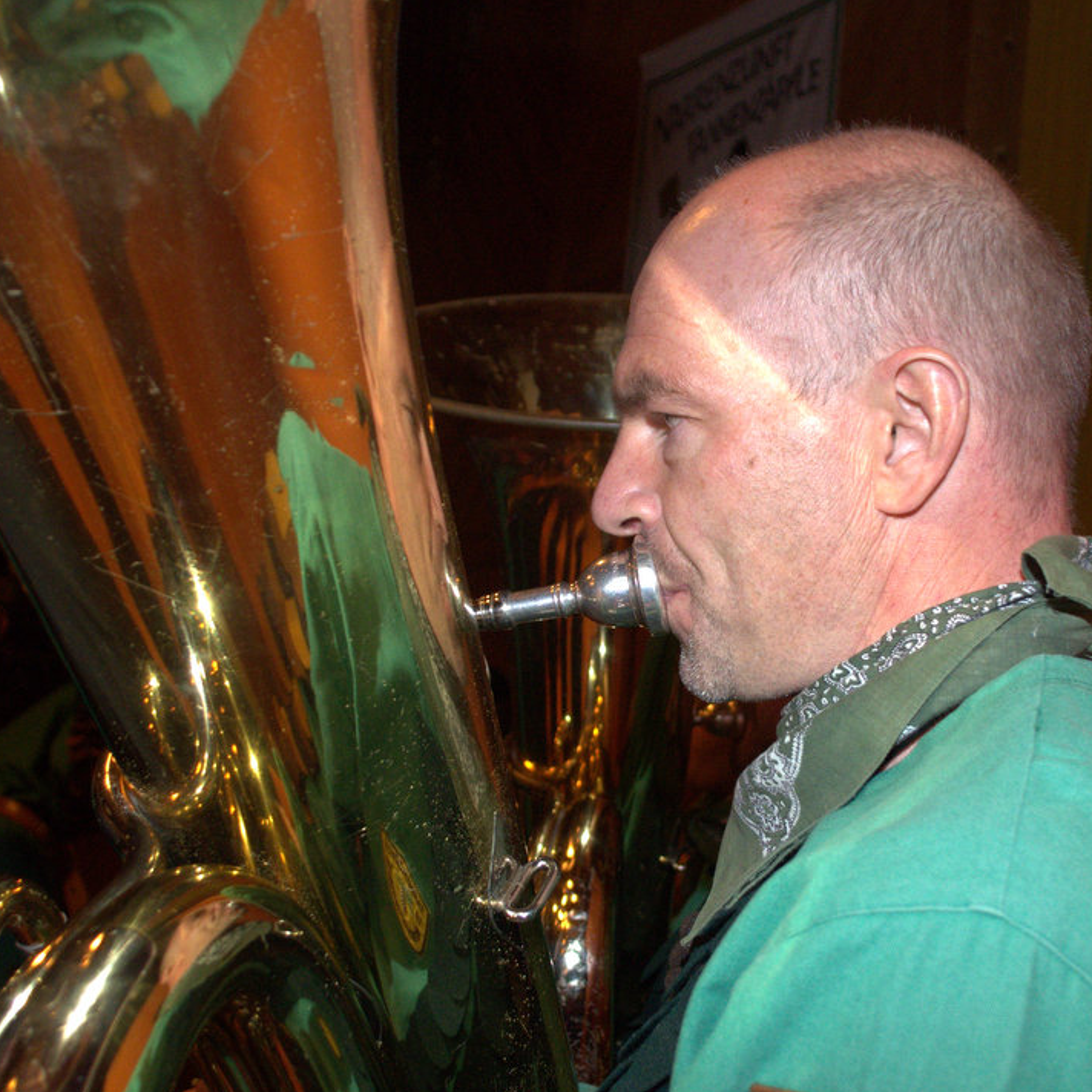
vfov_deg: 39.1
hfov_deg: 39.1
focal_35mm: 43
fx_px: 1535
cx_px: 469
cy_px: 610
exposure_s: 1/60
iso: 3200
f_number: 4
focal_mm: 20
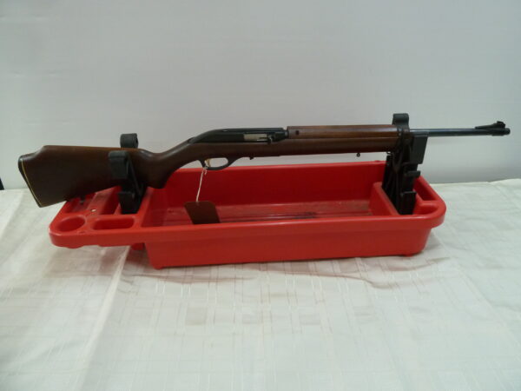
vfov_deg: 54.9
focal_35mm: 25
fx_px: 376
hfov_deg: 69.4
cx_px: 260
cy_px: 196
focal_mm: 4.1
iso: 250
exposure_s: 1/30
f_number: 3.3
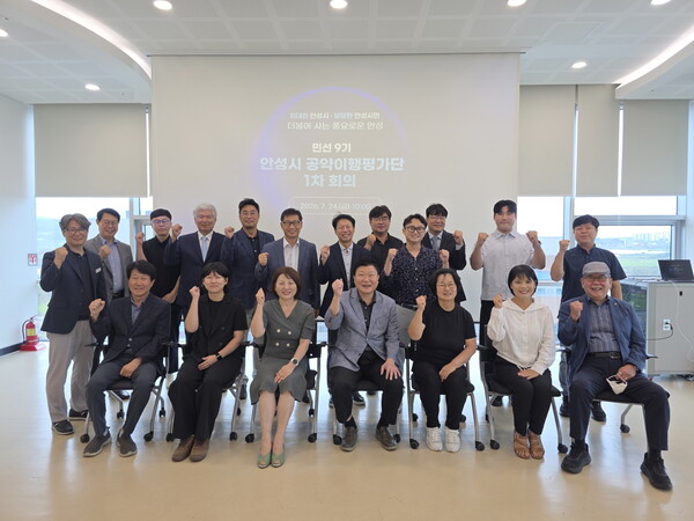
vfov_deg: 58.9
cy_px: 260
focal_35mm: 23
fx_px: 461
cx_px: 347
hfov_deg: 73.9
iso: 40
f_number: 1.7
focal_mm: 6.3
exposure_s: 1/120
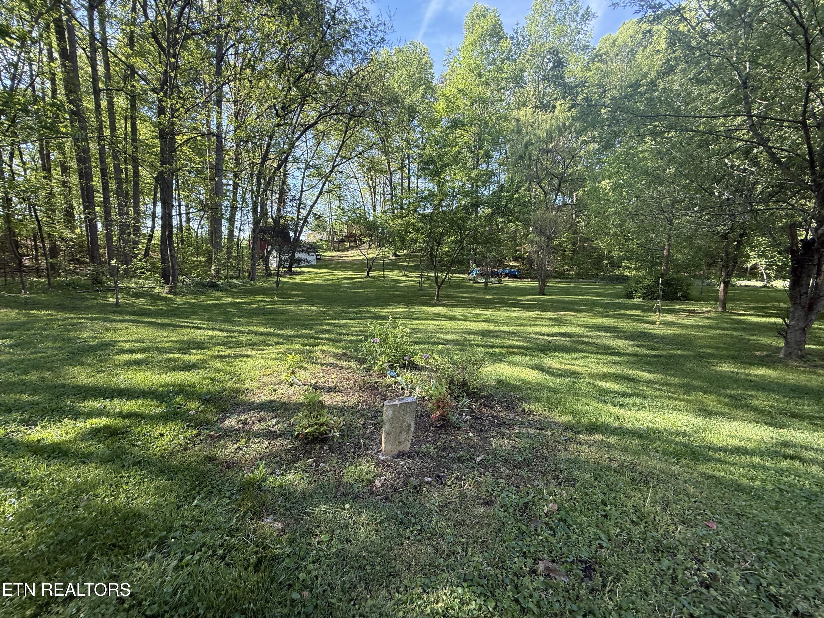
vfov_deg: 85.7
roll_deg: -1.6
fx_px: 333
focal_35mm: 14
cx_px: 412
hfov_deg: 102.1
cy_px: 309
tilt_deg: -9.1
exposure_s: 1/214
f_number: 2.2
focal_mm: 2.22
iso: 64
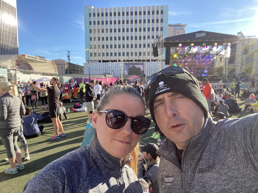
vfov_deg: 58.9
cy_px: 96
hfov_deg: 73.9
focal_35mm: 23
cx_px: 129
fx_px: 171
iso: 25
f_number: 2.2
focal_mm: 2.71
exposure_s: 1/190
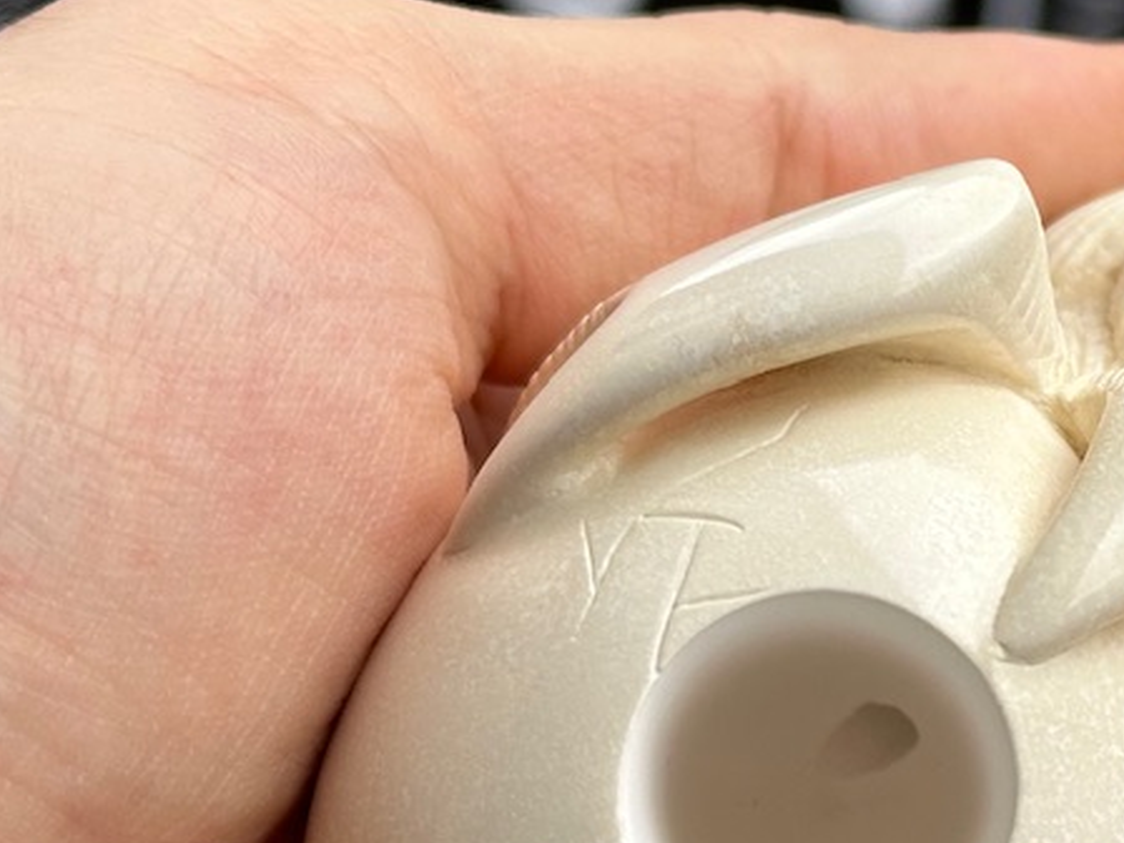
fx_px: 4448
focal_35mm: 137
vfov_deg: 10.8
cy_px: 474
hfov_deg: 14.1
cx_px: 1192
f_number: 1.78
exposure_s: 1/659
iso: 64
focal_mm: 6.86
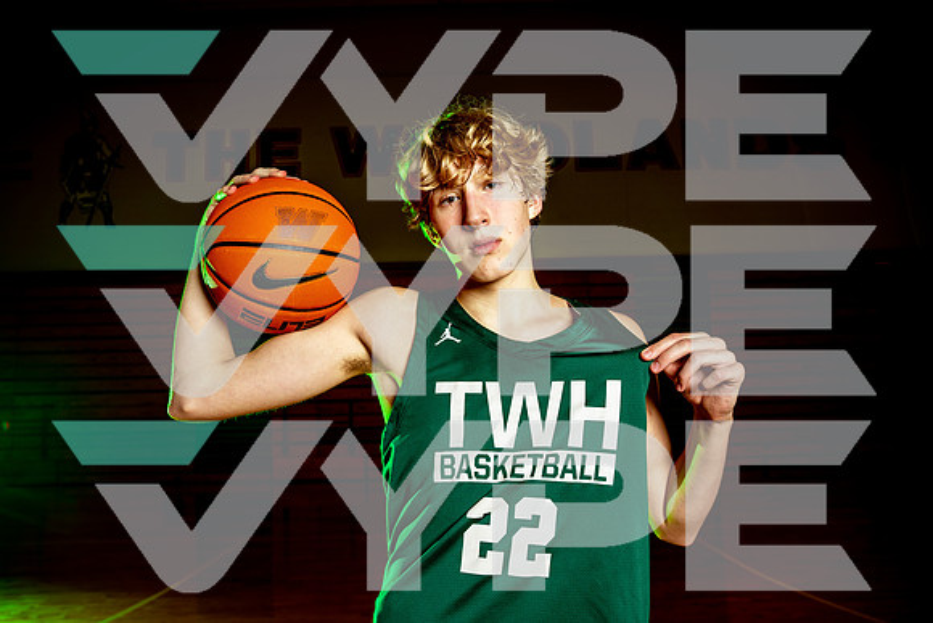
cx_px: 466
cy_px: 312
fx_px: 752
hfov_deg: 63.6
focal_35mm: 29
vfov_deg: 45.0
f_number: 5
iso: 200
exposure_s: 1/250
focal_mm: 29
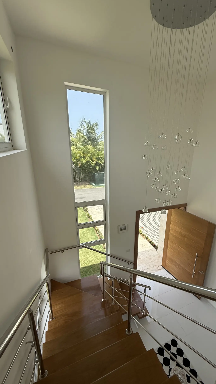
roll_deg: -3.3
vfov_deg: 99.3
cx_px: 131
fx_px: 163
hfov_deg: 66.3
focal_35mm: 16
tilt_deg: -14.7
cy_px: 197
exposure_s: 1/1033
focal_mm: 2.22
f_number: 2.2
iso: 64
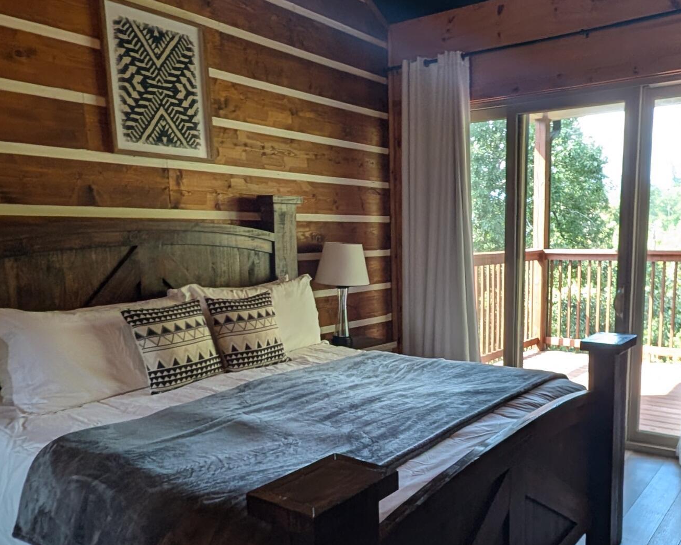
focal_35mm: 27
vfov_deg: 52.8
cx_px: 430
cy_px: 331
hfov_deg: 63.1
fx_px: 544
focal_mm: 2.02
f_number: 1.7
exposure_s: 1/120
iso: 92
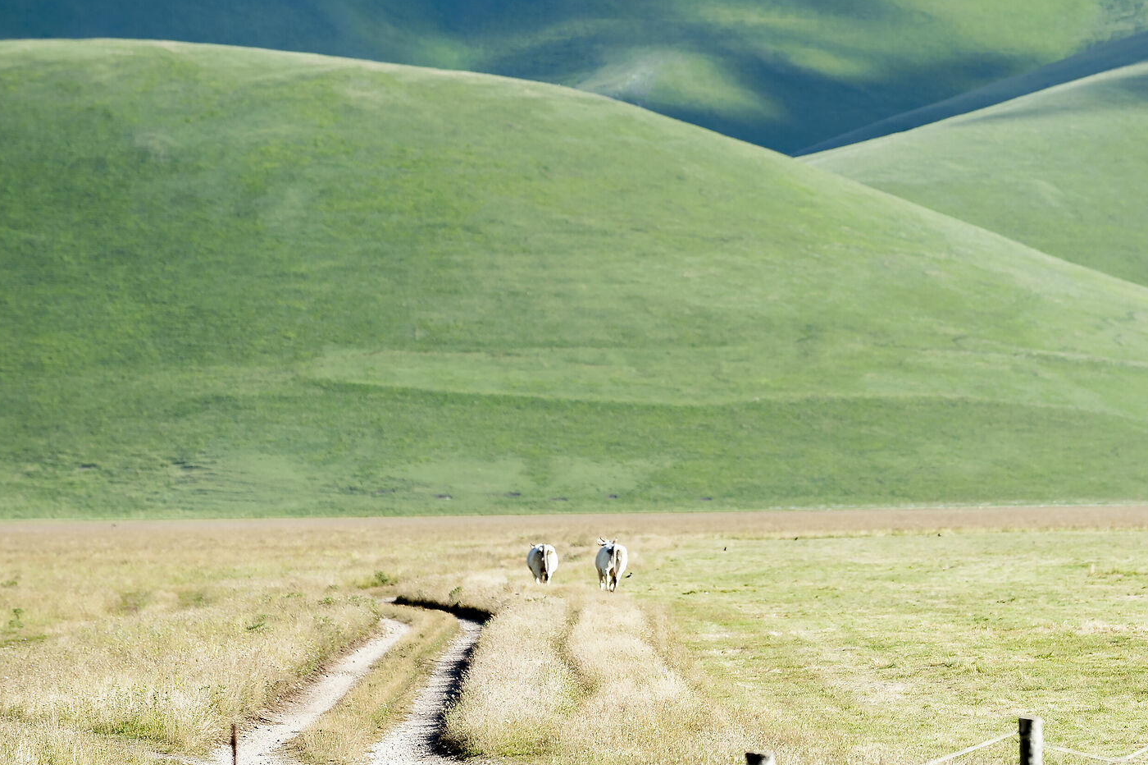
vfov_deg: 7.6
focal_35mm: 180
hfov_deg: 11.4
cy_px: 309
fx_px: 5737
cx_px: 792
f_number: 4
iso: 200
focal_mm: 105
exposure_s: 1/1000
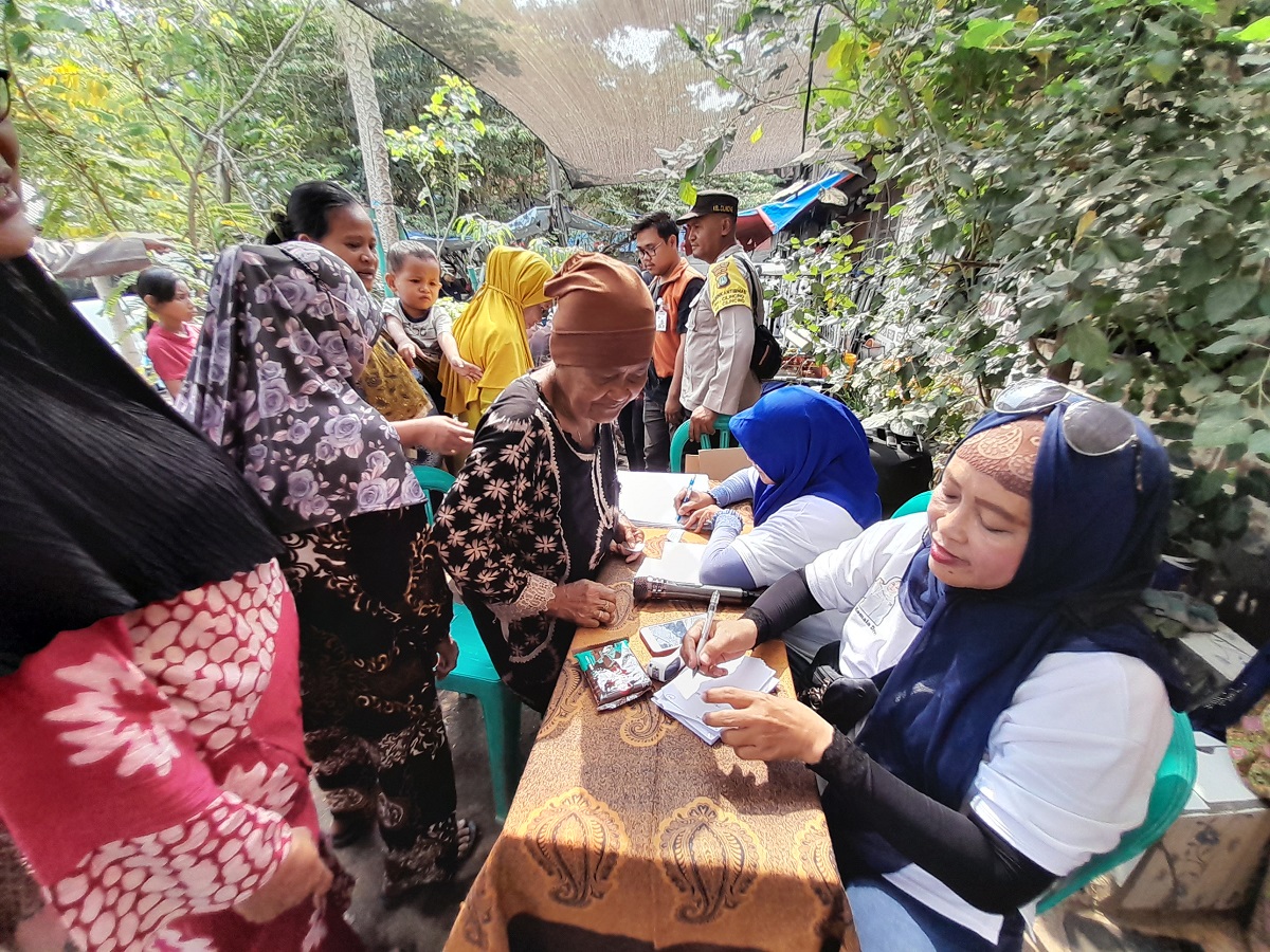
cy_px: 476
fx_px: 477
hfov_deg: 106.2
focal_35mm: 13
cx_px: 635
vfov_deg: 89.9
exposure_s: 1/100
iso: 40
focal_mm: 1.13
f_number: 2.2
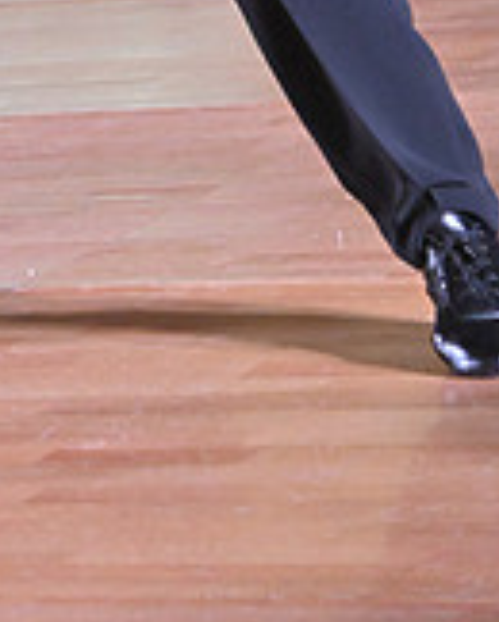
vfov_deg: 7.5
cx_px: -228
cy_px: -438
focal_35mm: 252
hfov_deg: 6.1
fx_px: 4643
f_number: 4.5
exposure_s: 1/400
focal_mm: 75
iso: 6400
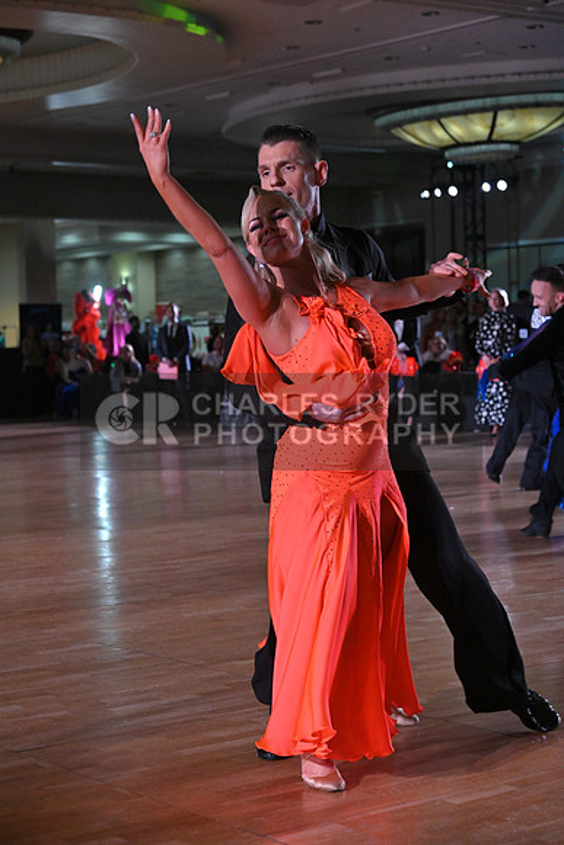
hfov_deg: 18.2
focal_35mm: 75
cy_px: 422
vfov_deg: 27.0
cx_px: 282
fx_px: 1761
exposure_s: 1/400
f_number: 5.6
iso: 4000
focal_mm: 75
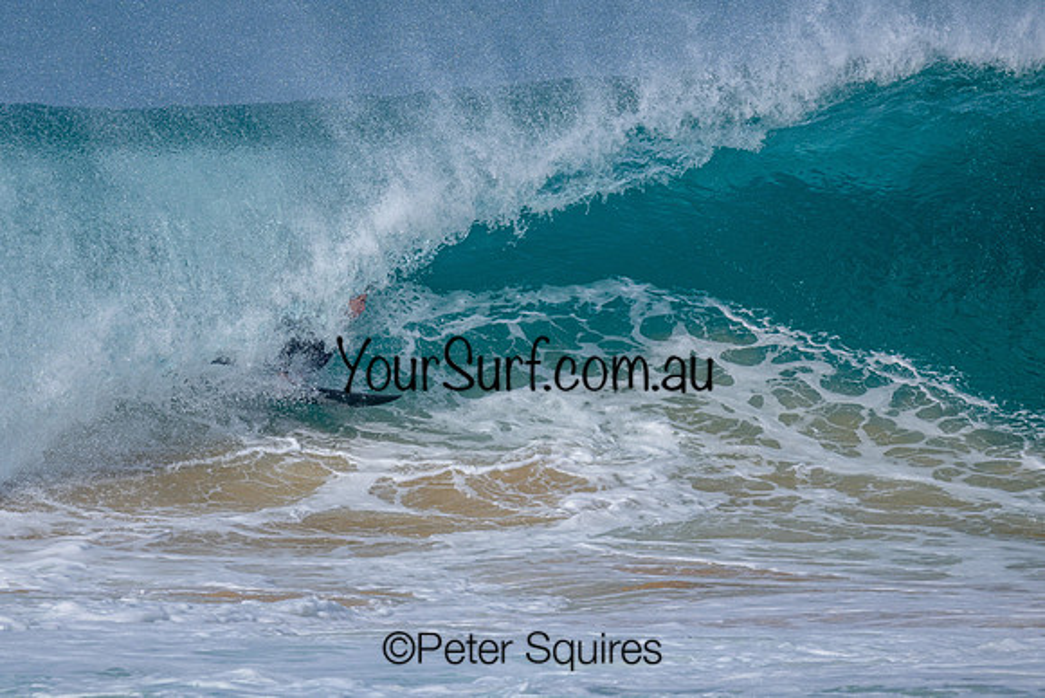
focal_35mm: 1099
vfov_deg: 1.3
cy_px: 339
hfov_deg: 1.9
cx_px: 327
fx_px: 31920
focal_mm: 800
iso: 200
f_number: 6.3
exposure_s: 1/2000
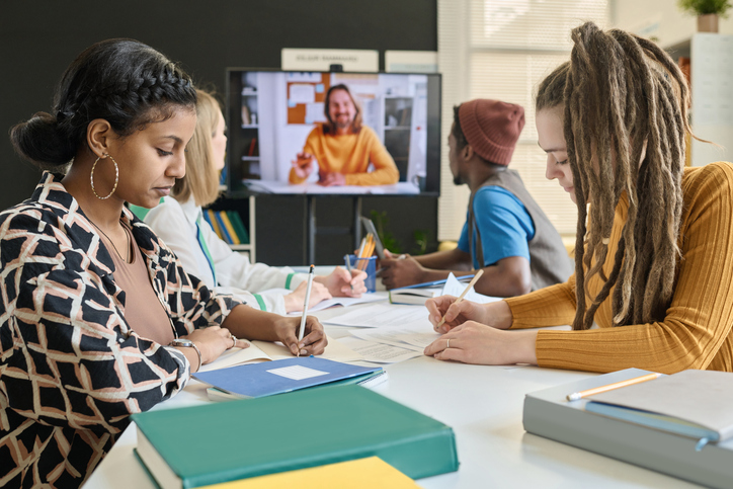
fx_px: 713
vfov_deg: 37.9
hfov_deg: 54.4
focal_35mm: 35
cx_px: 366
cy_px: 244
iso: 640
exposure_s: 1/160
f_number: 3.5
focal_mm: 35
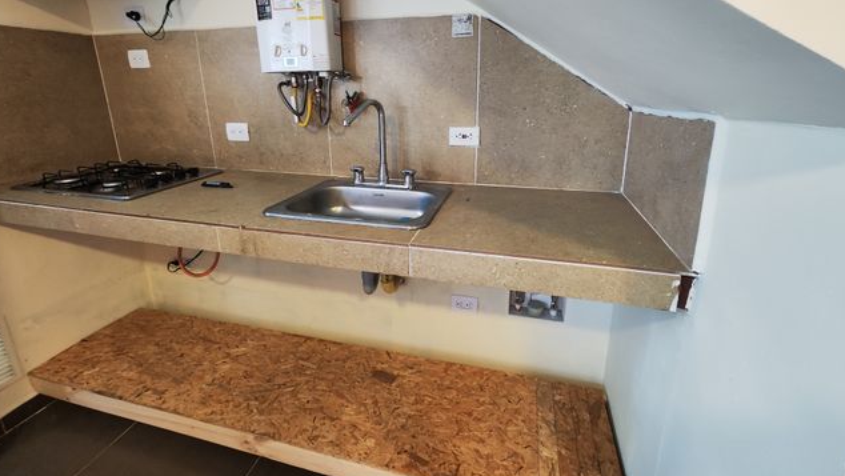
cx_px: 425
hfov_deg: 99.4
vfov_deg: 66.3
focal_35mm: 16
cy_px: 183
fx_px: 359
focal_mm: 2.16
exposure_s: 1/30
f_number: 2.2
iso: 644
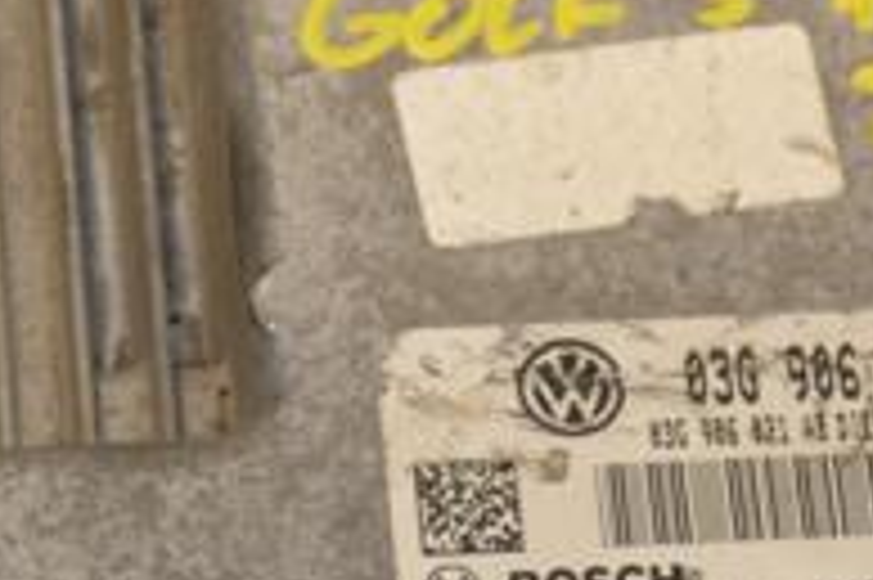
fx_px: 6978
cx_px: 580
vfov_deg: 4.8
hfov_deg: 7.2
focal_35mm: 288
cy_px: 432
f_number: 7.1
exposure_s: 1/200
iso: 800
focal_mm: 62
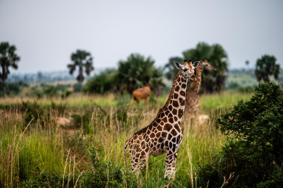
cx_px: 142
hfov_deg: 10.3
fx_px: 1571
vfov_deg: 6.9
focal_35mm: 200
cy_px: 94
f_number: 3.2
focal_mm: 200
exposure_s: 1/800
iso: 100
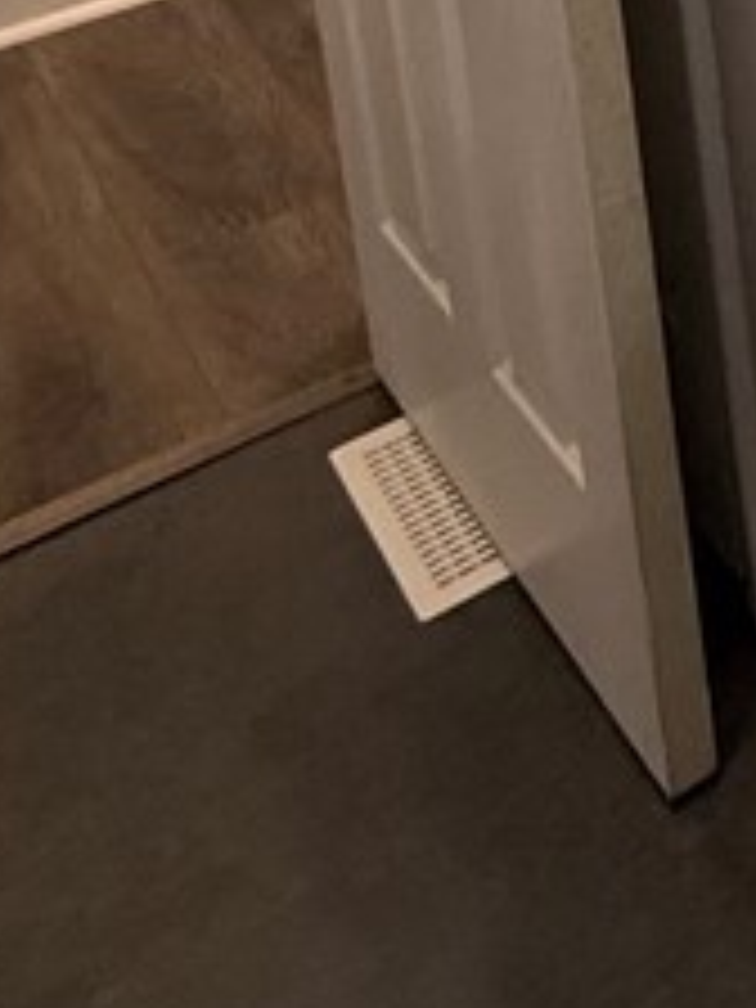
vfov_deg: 23.1
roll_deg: +0.1
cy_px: -585
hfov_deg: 16.1
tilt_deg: -10.4
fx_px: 1864
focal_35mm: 64
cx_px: 1624
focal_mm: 2.22
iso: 250
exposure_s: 1/120
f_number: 2.2
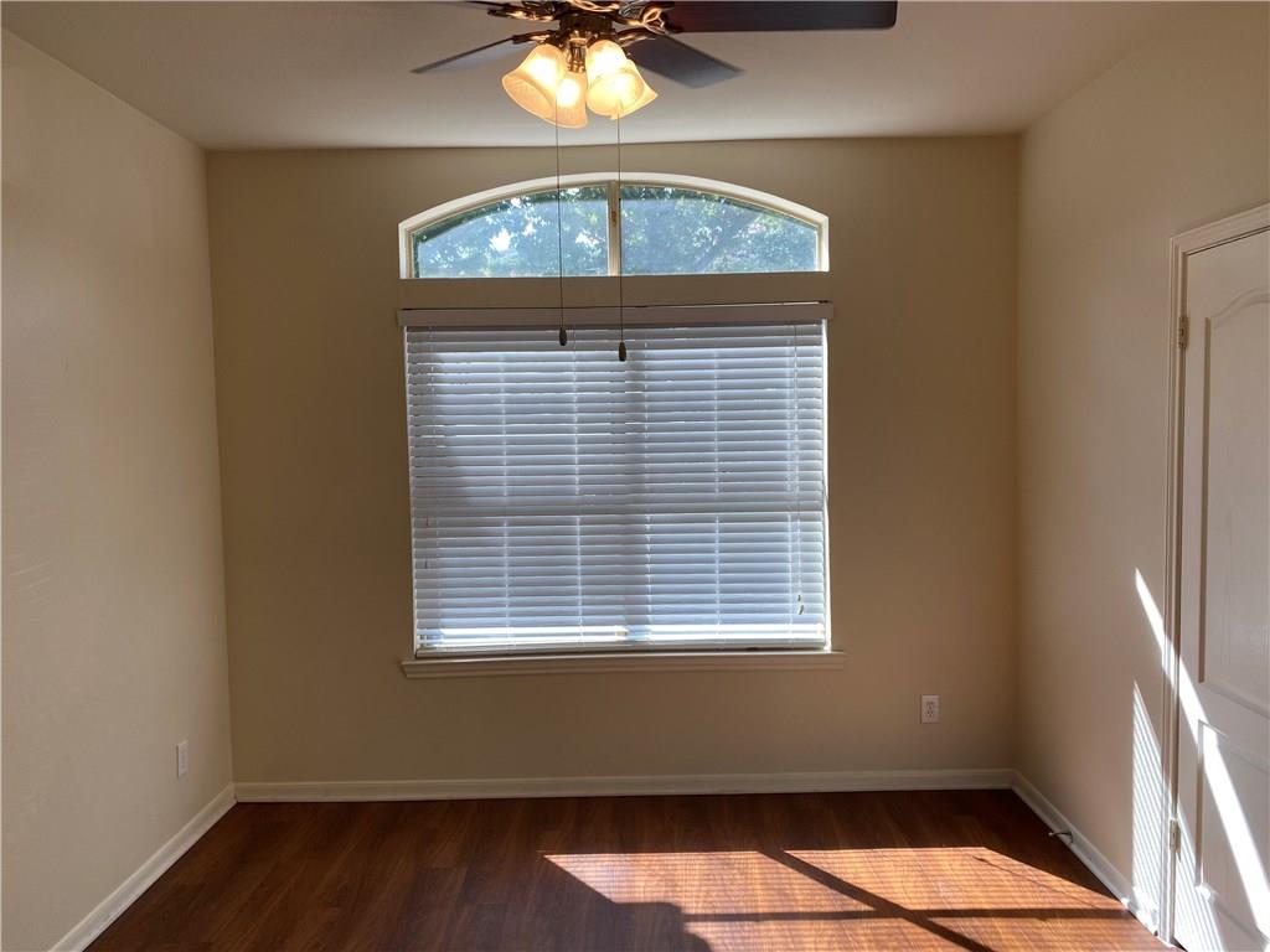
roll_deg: +0.9
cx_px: 635
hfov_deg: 67.3
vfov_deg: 53.1
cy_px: 476
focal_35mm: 26
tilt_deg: -3.6
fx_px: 954
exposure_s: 1/153
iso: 32
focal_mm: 4.25
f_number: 1.8
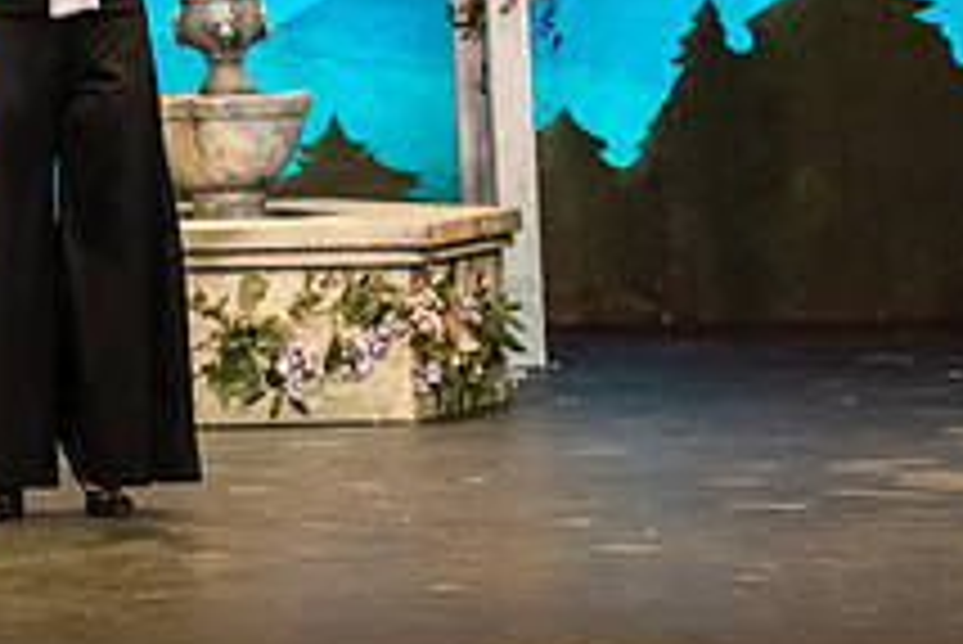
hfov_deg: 7.2
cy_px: -151
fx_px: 7602
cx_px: -194
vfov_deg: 4.8
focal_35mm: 284
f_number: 3.2
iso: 4000
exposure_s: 1/320
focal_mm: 105
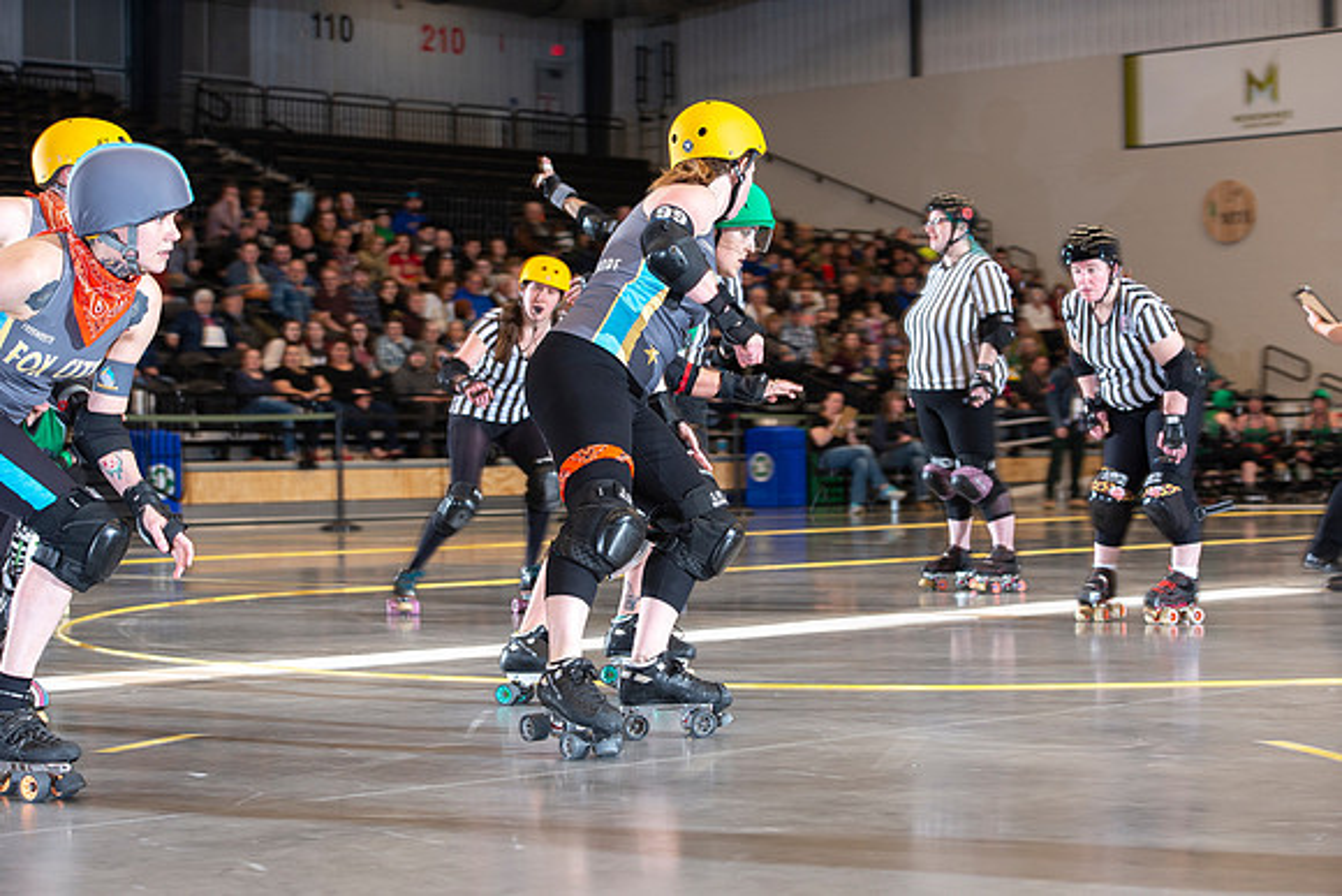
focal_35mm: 82
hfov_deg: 24.8
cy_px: 448
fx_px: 3057
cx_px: 671
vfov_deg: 16.7
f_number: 5.6
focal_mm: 82
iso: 640
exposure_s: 1/160
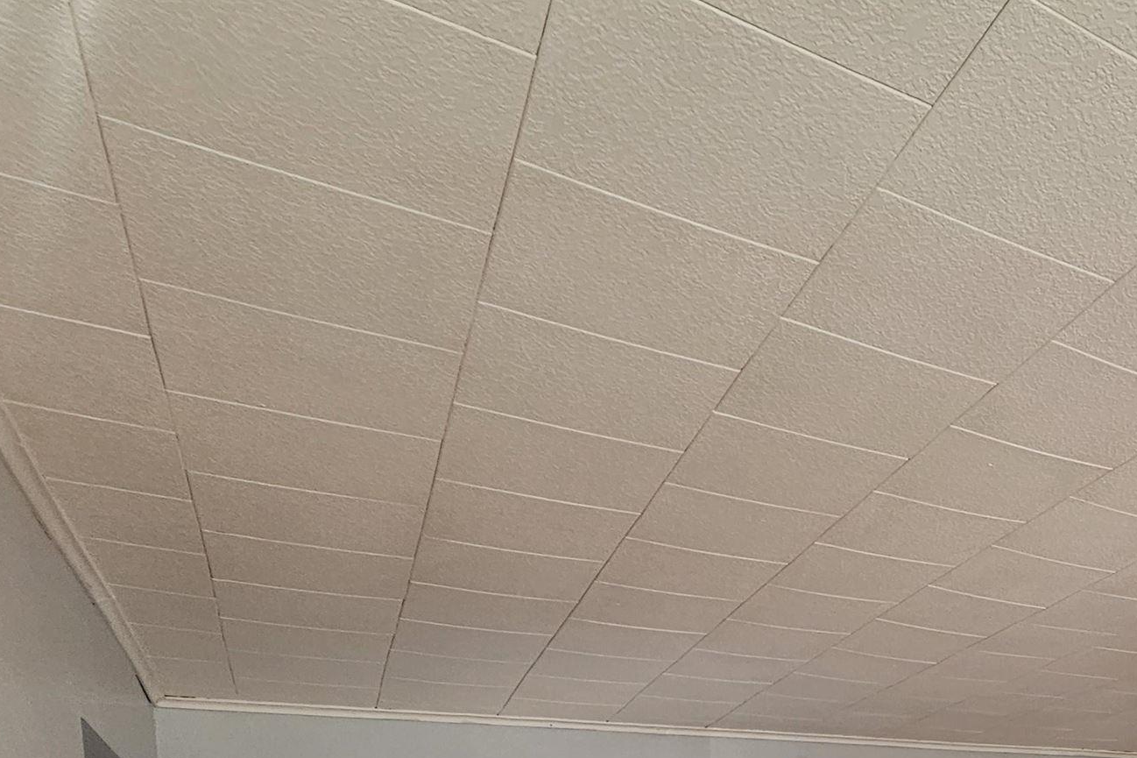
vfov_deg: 31.4
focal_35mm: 32
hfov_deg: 44.6
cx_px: 1252
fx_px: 1010
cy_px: 995
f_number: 2.2
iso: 80
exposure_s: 1/120
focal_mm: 2.2
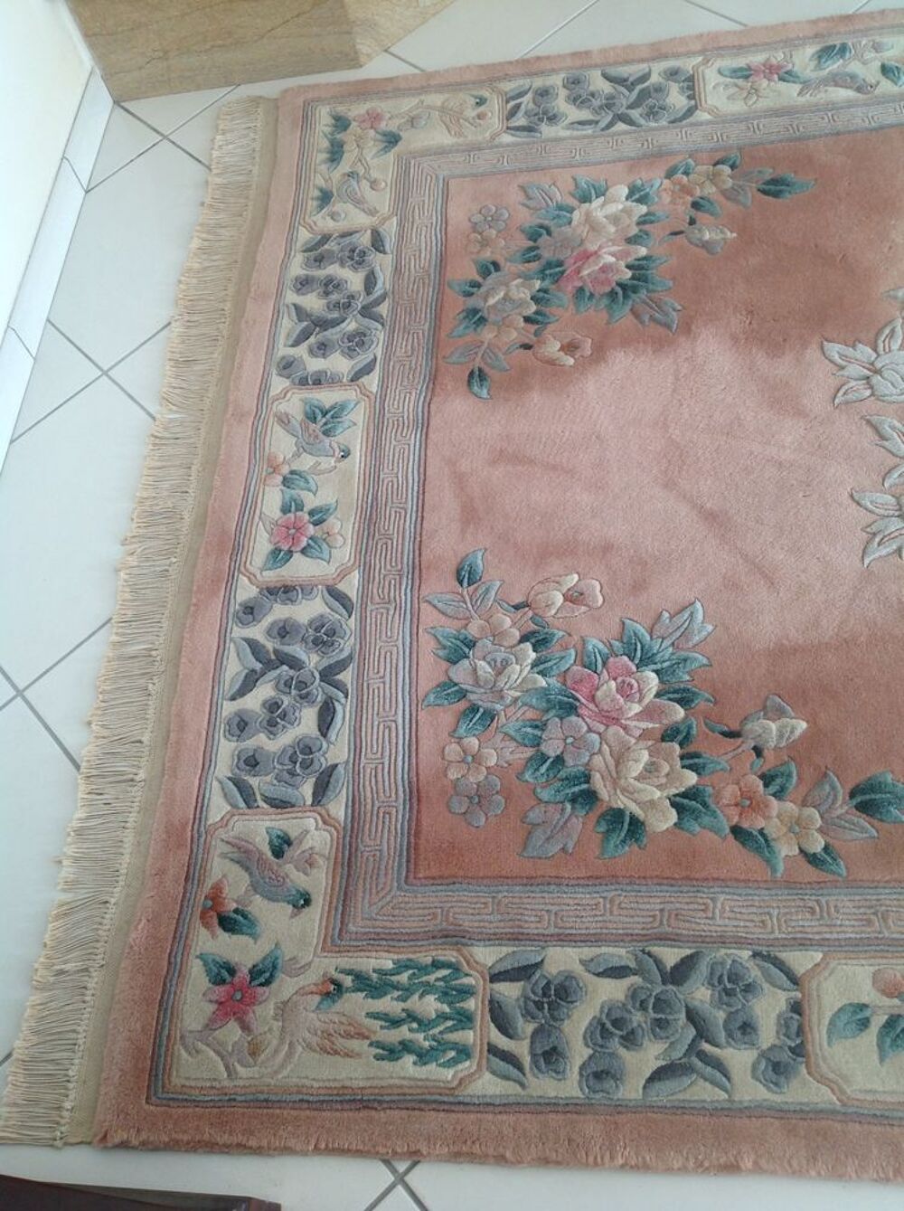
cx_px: 452
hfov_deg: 40.6
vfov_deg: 52.7
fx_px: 1222
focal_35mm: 35
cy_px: 606
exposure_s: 1/24
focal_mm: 4.28
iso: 50
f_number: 2.4
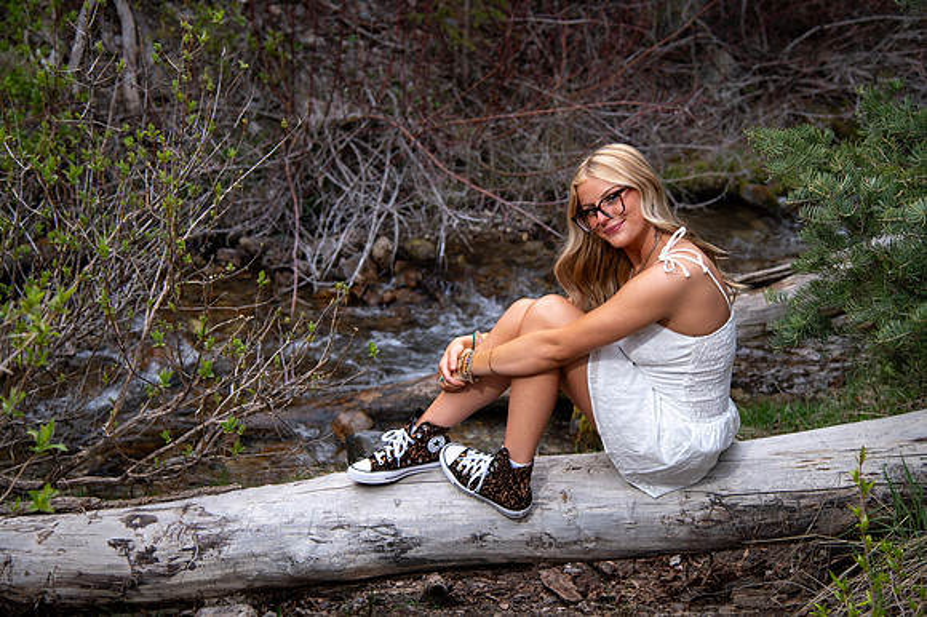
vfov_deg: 25.7
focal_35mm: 53
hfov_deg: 37.8
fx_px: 1353
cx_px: 488
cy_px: 293
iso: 640
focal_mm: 50
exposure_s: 1/125
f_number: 4
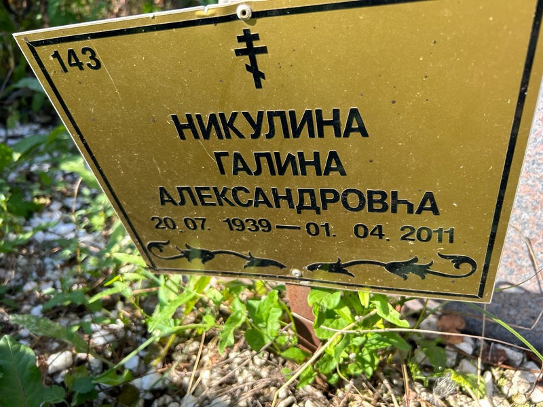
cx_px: 272
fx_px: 408
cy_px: 204
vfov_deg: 53.1
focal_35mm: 26
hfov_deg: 67.3
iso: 50
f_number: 1.5
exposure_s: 1/588
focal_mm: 5.7
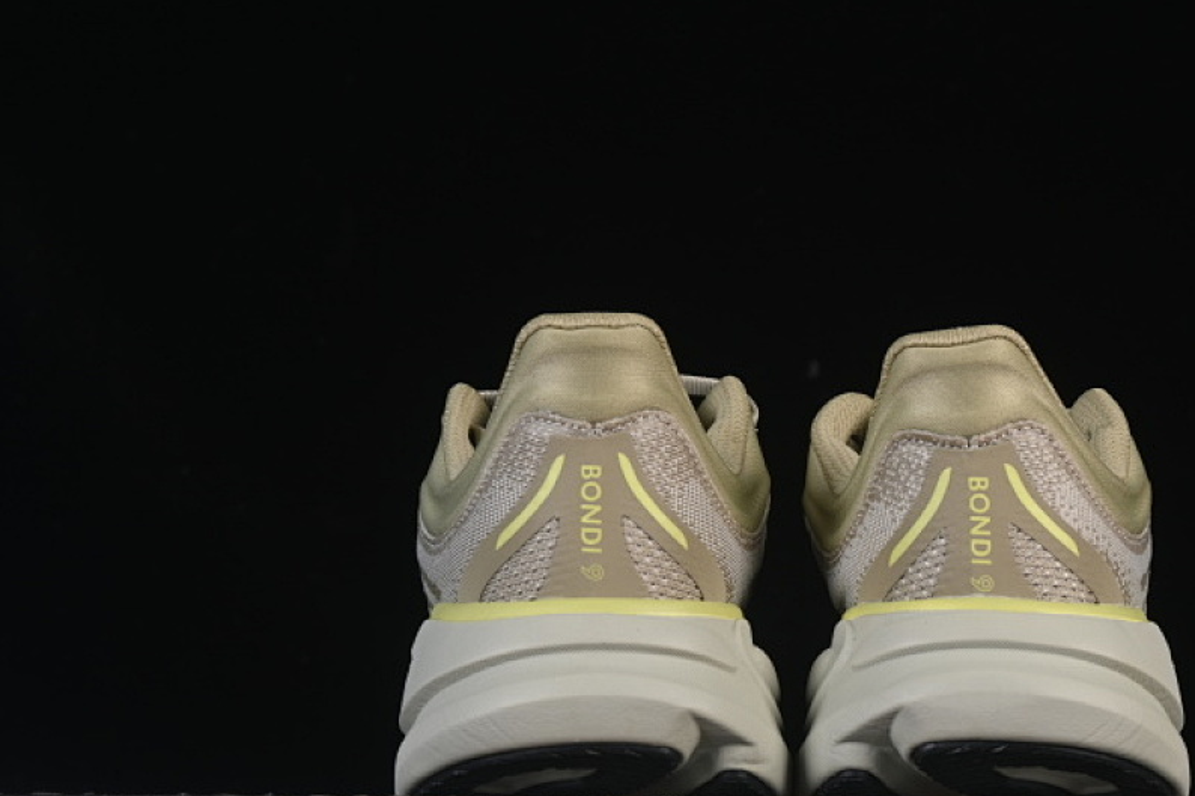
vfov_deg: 13.4
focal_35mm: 102
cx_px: 799
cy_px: 466
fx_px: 3385
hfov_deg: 20.0
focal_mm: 50
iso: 160
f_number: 8
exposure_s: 1/80
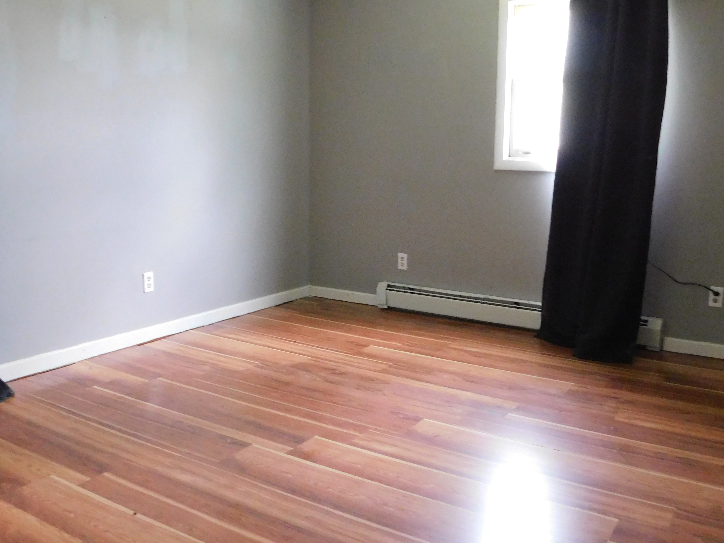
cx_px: 388
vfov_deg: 41.8
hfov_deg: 53.9
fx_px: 711
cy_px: 256
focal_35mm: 34
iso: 800
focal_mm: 4
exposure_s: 1/30
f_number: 3
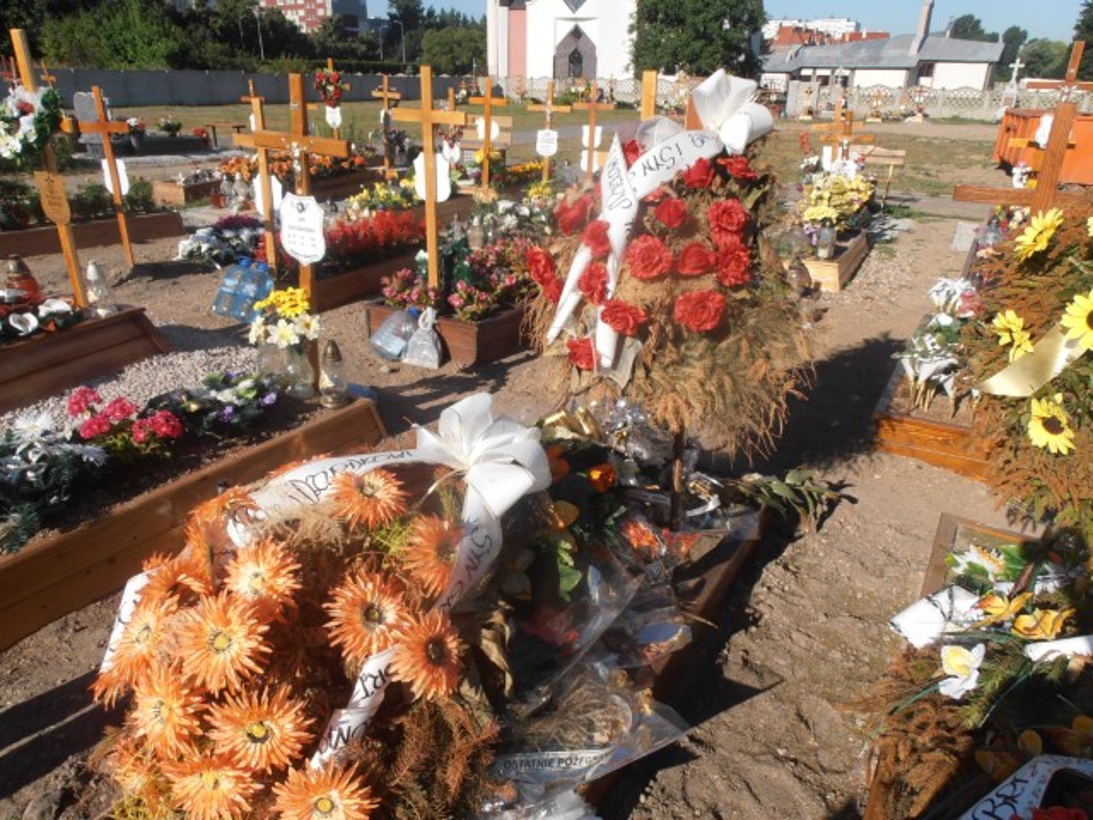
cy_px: 410
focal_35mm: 24
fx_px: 758
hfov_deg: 71.6
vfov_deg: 56.8
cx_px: 546
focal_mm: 4.2
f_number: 7.9
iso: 80
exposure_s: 1/250
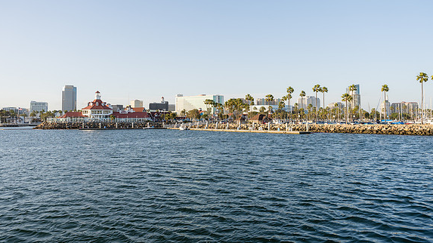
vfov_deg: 38.8
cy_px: 105
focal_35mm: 30
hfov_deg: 64.3
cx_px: 215
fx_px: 344
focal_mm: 28.3
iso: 100
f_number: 5
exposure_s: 1/250
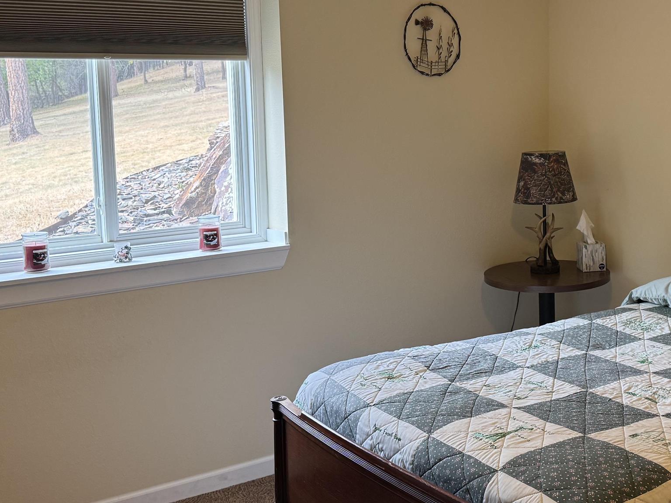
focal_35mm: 48
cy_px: 189
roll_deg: +0.3
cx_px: 461
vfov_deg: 30.1
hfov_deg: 39.1
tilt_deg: -6.8
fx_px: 930
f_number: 1.78
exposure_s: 1/120
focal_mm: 6.76
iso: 160
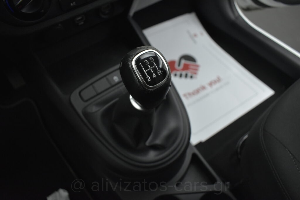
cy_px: 100
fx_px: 225
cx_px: 150
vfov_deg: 48.0
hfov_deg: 67.4
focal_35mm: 27
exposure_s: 1/125
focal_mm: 18
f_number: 3.5
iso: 1600
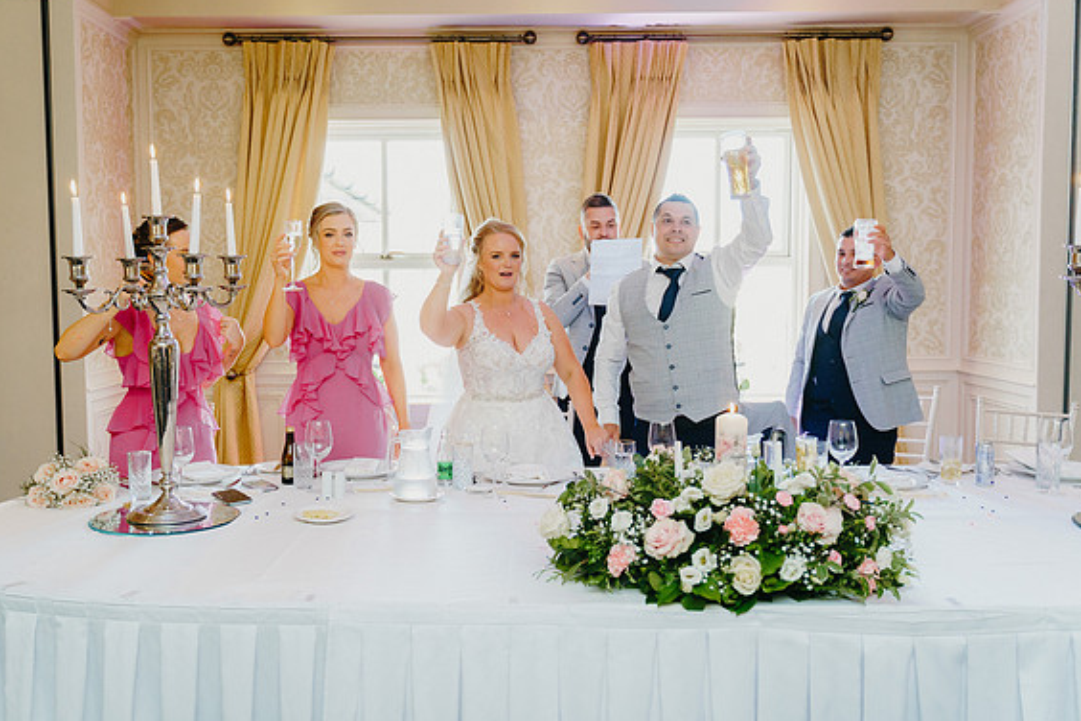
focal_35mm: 32
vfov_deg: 41.1
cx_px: 480
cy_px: 360
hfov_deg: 58.6
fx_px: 961
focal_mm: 28
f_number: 2.8
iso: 2000
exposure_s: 1/200
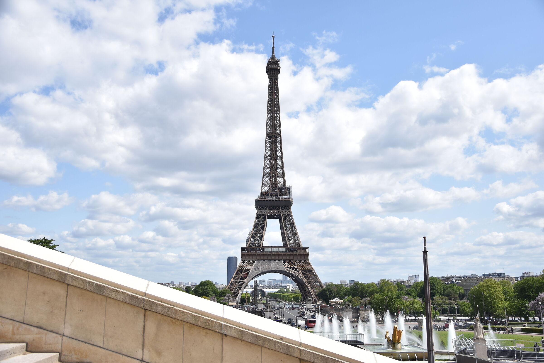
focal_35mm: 33
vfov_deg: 40.0
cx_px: 272
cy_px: 182
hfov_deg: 57.2
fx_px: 499
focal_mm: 22
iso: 100
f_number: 3.8
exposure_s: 1/800
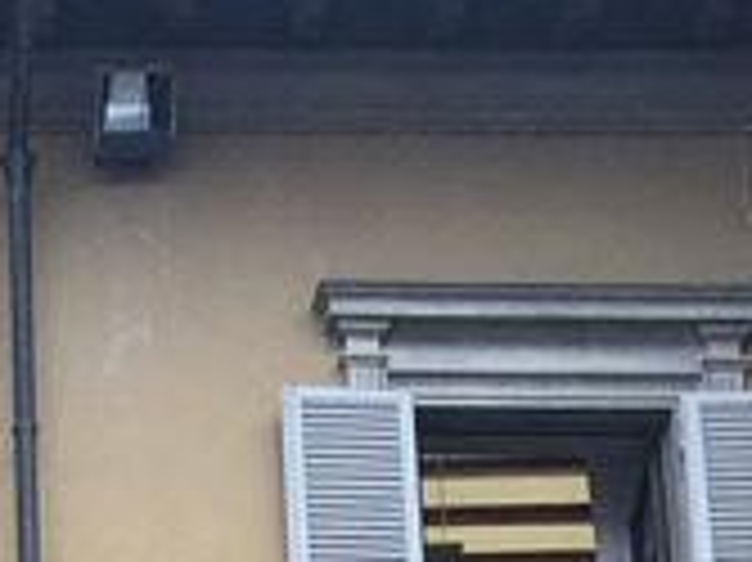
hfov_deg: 9.6
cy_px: 1722
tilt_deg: +17.3
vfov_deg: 6.7
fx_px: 4363
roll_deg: +0.8
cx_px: -401
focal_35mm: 201
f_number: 1.8
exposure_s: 1/100
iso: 32
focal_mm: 4
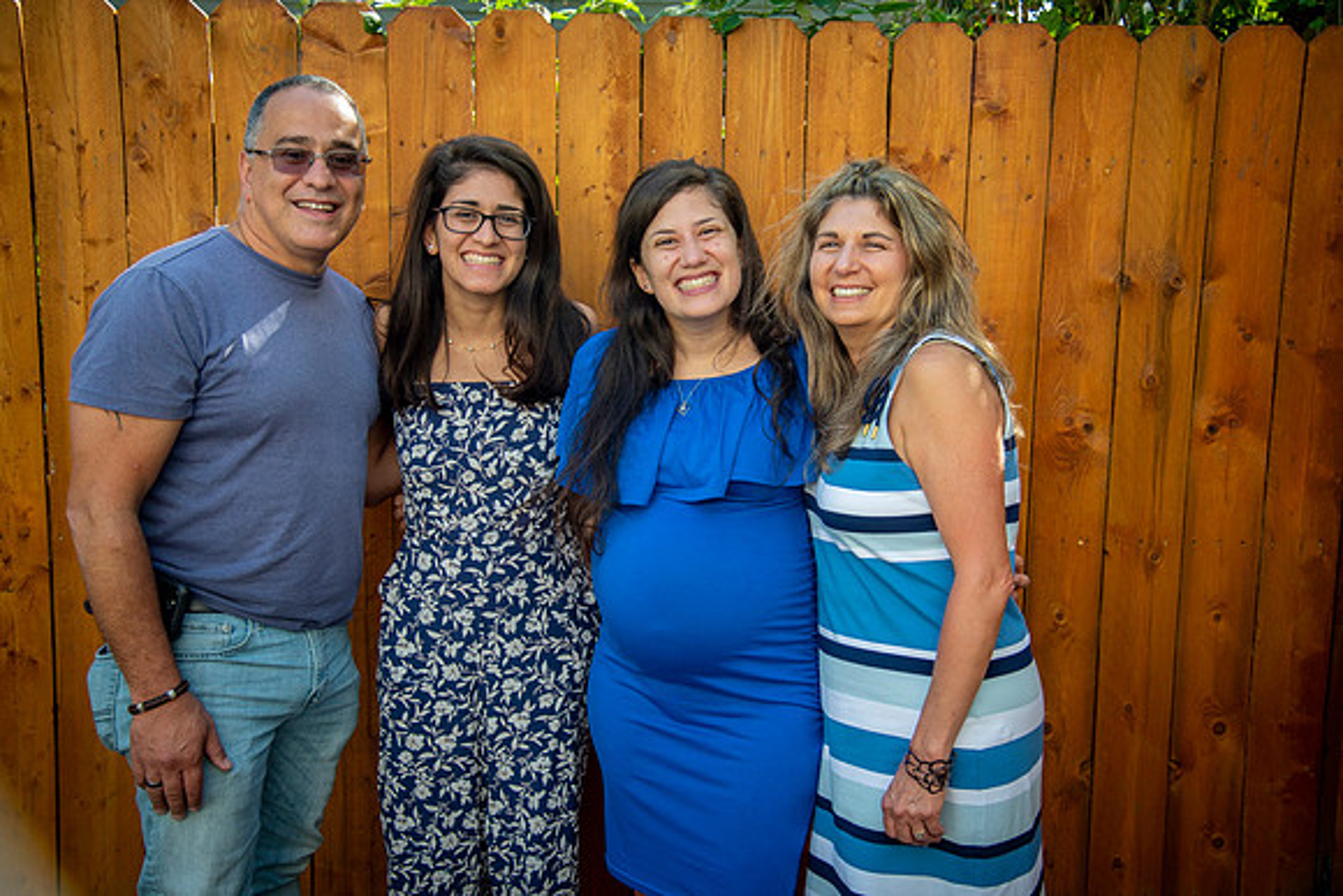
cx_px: 672
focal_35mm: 40
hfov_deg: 48.4
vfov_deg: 33.4
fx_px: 1493
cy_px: 448
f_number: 4
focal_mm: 40
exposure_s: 1/320
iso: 125
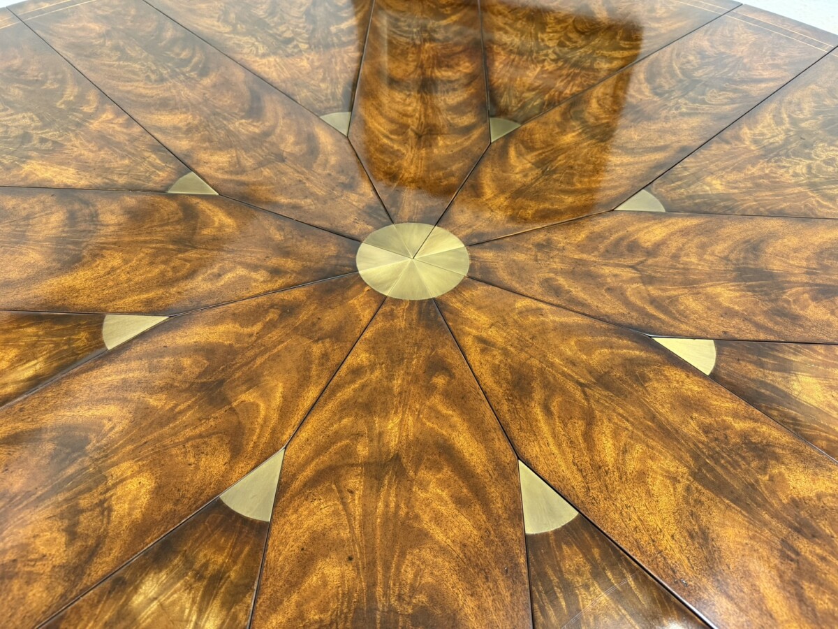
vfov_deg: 56.8
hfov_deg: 71.6
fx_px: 581
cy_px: 314
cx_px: 419
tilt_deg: -48.9
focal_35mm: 24
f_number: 1.78
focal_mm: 6.76
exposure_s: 1/50
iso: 320
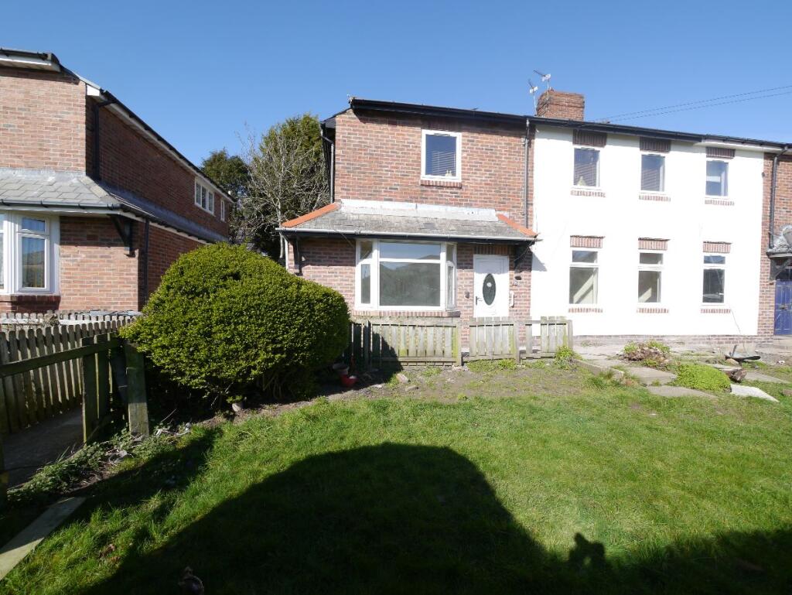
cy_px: 298
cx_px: 396
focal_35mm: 14
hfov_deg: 102.0
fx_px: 320
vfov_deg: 85.7
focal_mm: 7
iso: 160
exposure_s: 1/320
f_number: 6.3
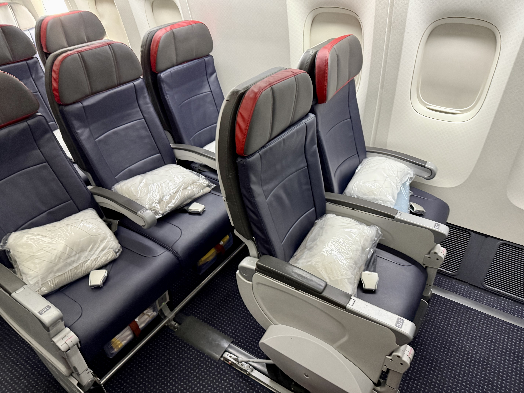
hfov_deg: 71.6
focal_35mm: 24
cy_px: 196
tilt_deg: -34.7
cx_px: 262
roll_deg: +1.1
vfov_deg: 56.8
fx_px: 363
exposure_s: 1/60
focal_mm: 6.76
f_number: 1.78
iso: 500
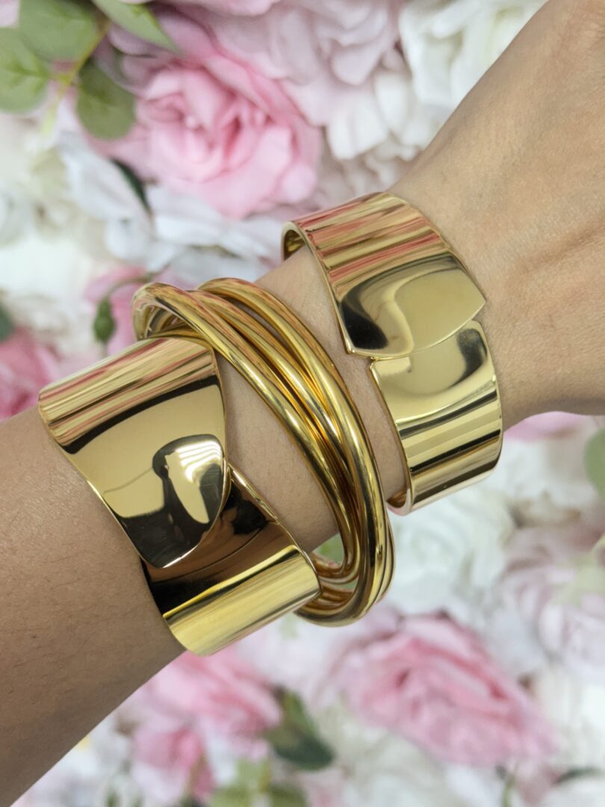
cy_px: 404
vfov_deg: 39.7
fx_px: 1119
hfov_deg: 30.3
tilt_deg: -44.3
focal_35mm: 48
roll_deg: -2.5
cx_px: 302
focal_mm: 6.76
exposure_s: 1/100
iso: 320
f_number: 1.78
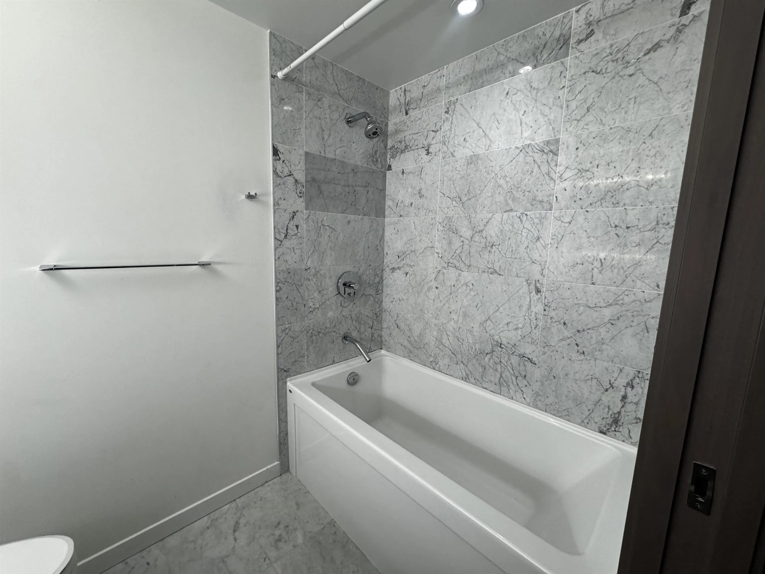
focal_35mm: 14
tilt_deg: -9.0
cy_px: 287
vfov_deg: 85.7
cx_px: 382
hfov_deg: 102.1
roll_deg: -1.3
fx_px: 309
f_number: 2.2
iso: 320
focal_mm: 2.22
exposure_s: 1/120
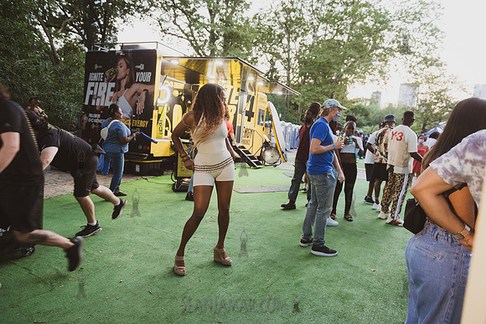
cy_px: 162
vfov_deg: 53.2
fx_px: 324
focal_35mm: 24
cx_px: 243
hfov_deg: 73.7
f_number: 3.5
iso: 2000
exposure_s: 1/80
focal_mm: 24
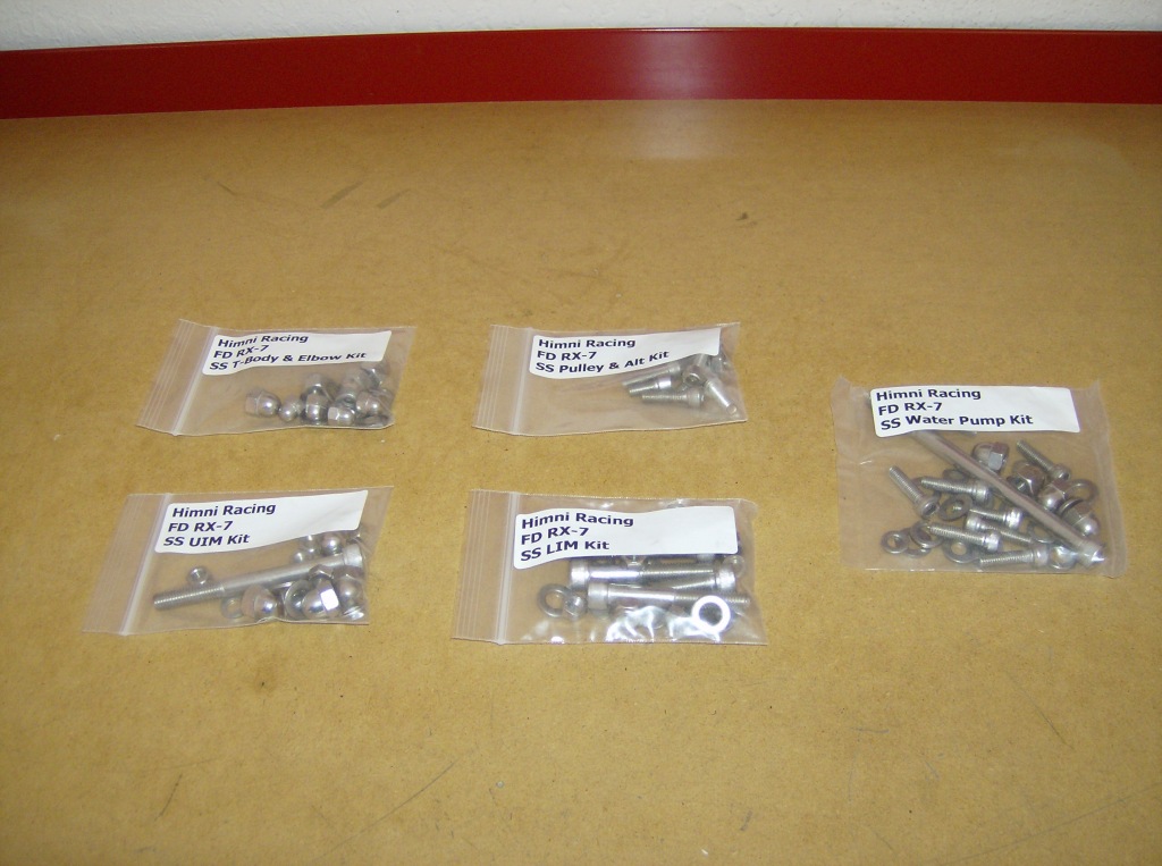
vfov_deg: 39.5
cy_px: 433
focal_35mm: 36
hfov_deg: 51.5
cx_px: 581
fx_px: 1206
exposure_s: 1/60
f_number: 2.8
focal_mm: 6
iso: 200
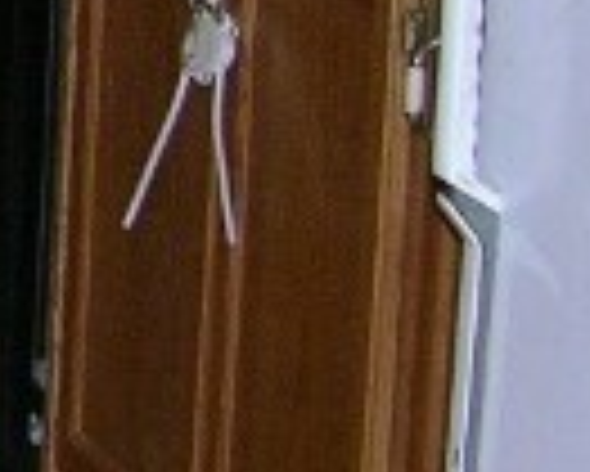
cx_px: -1248
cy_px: -166
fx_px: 4666
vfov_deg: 5.8
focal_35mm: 267
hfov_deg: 6.5
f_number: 2.8
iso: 200
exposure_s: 1/60.1
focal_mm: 8.9
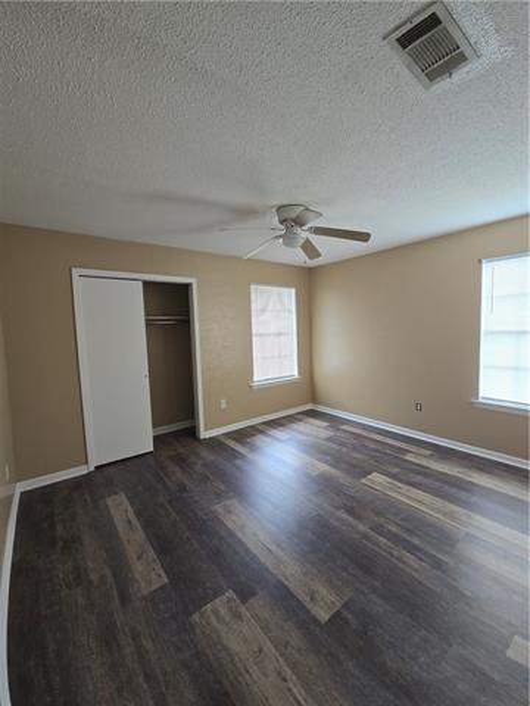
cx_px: 265
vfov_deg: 106.2
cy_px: 353
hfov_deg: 89.9
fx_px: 265
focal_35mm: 13
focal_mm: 2.2
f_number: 2.2
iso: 250
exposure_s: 1/100
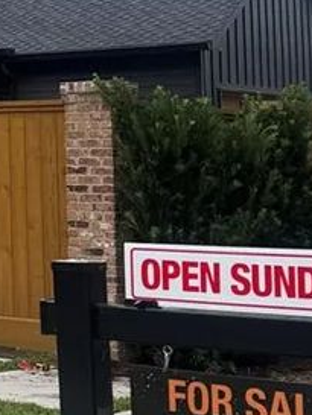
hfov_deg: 11.1
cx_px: -338
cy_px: 31
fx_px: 1441
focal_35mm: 120
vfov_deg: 16.2
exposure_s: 1/394
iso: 80
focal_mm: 6.76
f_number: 1.78
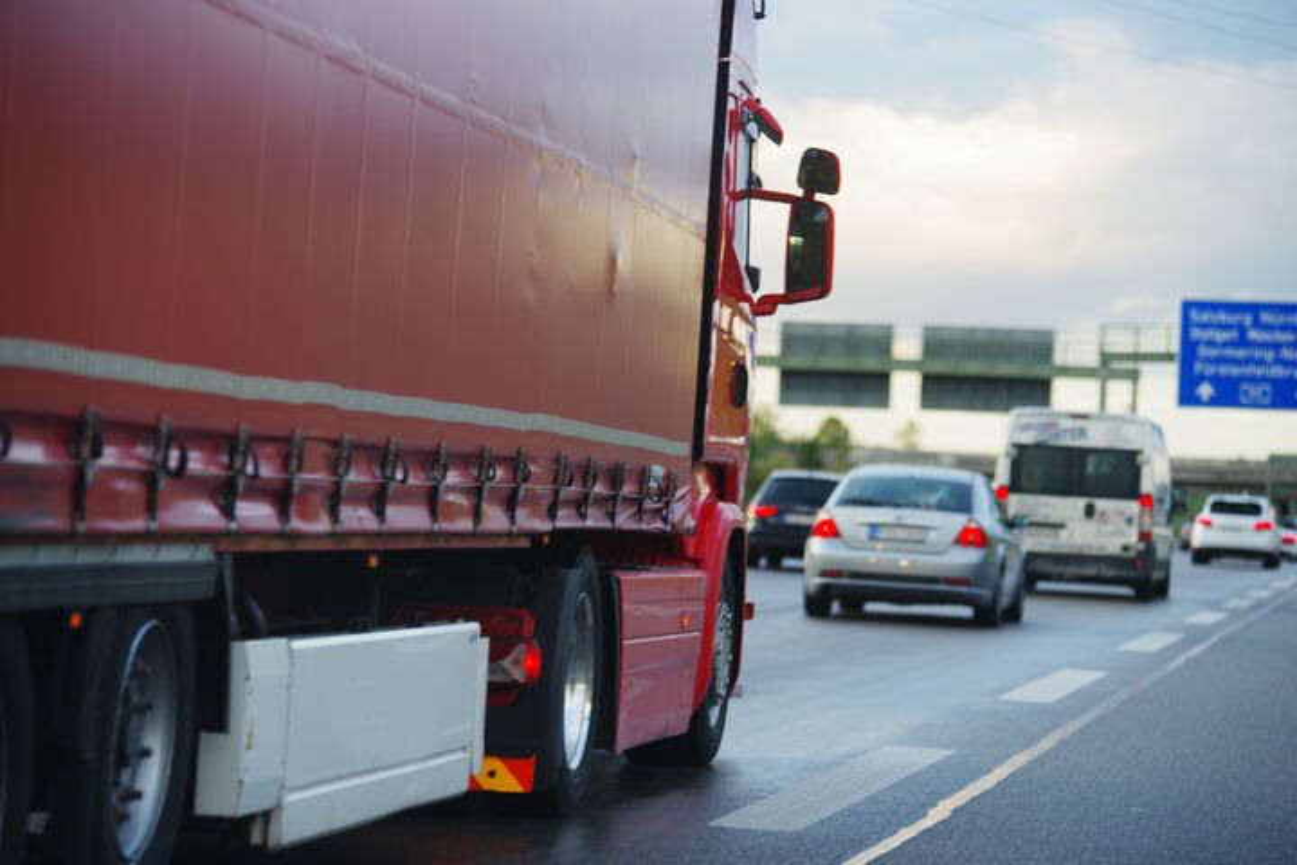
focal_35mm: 130
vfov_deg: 10.5
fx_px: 4683
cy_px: 432
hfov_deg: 15.8
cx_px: 648
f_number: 3.2
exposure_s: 1/200
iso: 400
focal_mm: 130
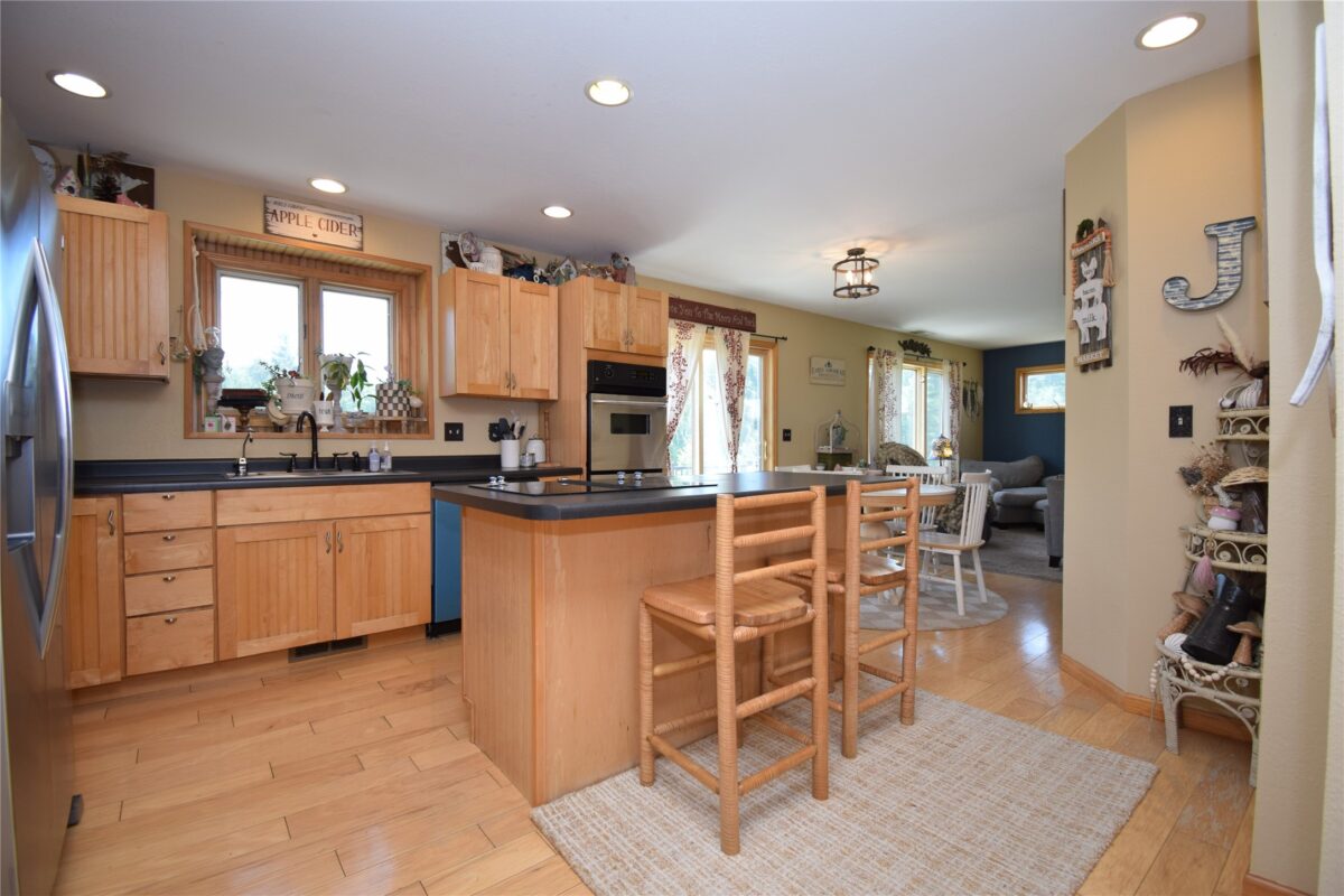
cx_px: 672
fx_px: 560
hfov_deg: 100.4
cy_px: 448
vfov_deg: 77.3
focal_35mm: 15
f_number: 5
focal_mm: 10
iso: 400
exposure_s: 1/100
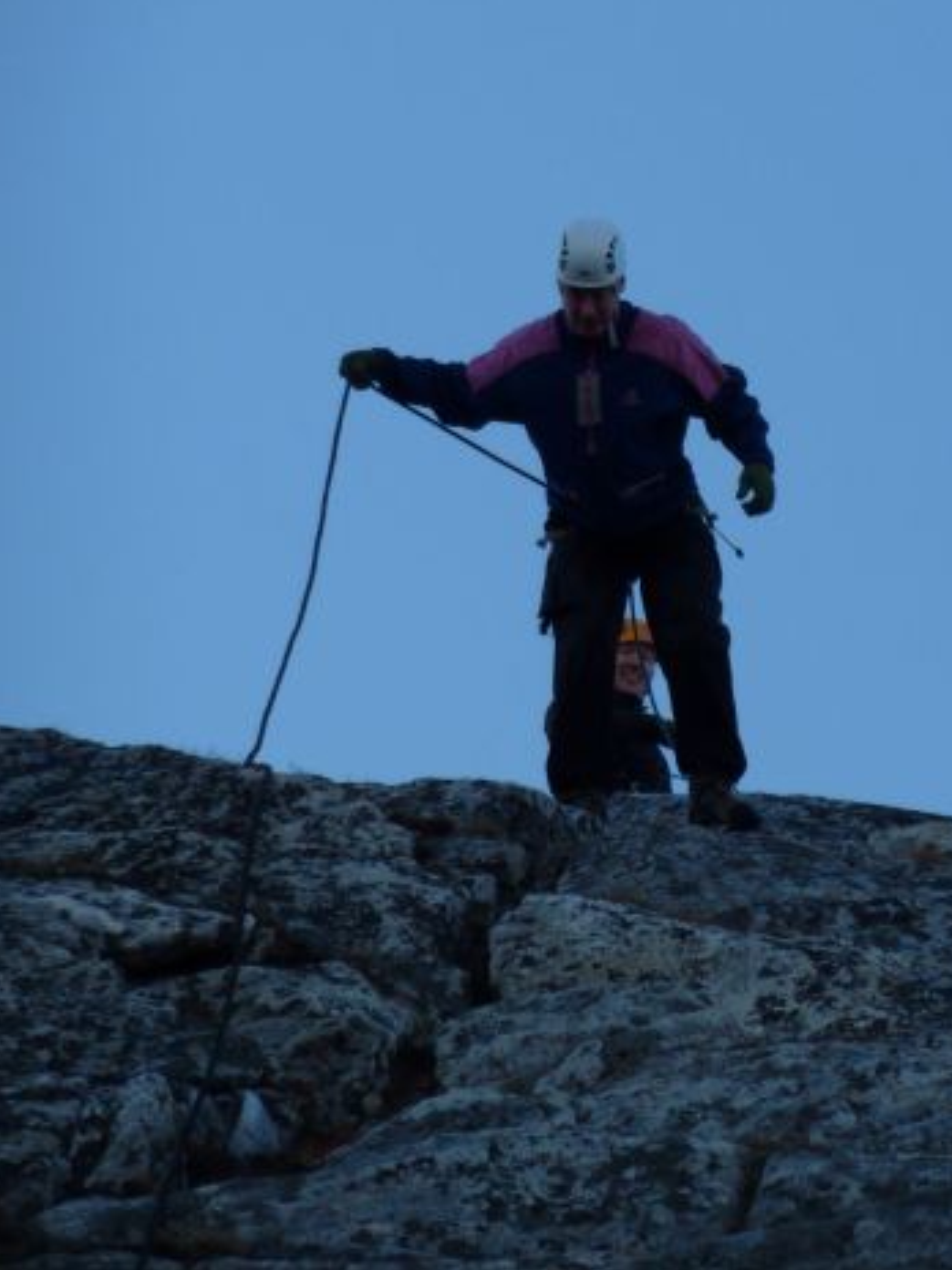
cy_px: 454
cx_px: 594
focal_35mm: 388
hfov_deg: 3.8
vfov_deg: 5.1
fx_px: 14228
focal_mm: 49.2
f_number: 4.9
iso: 80
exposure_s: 1/400
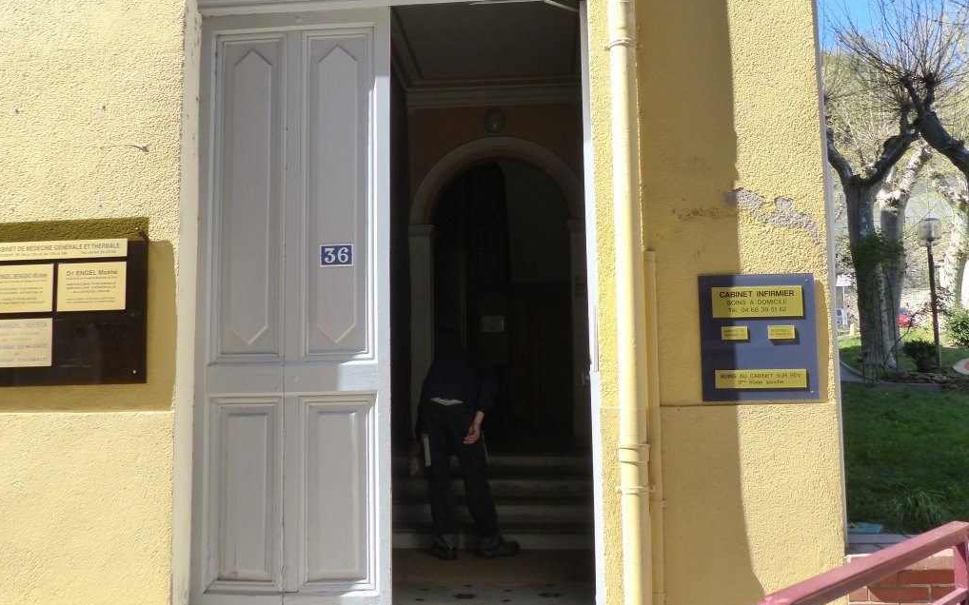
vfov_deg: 39.4
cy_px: 315
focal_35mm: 32
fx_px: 845
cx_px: 484
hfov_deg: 59.7
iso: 200
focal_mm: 5.3
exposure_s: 1/640
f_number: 3.2
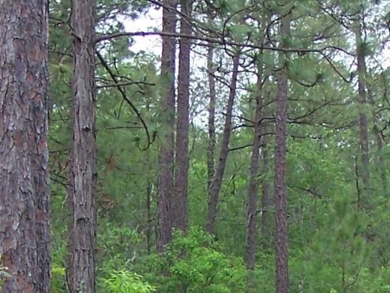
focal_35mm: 175
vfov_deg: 8.4
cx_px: 239
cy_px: 397
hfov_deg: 11.3
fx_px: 1973
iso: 64
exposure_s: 1/200
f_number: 2.8
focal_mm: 6.3
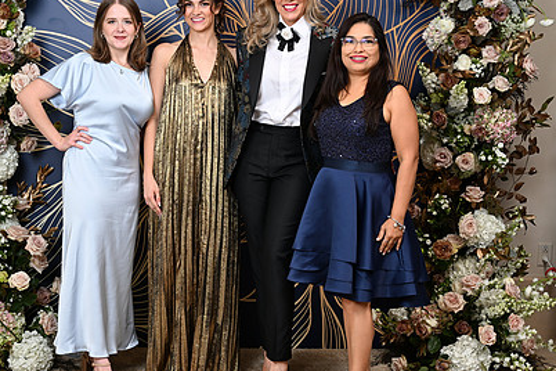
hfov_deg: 31.0
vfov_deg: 20.9
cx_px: 274
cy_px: 183
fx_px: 1004
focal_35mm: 65
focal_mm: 45
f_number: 5.6
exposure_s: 1/125
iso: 125
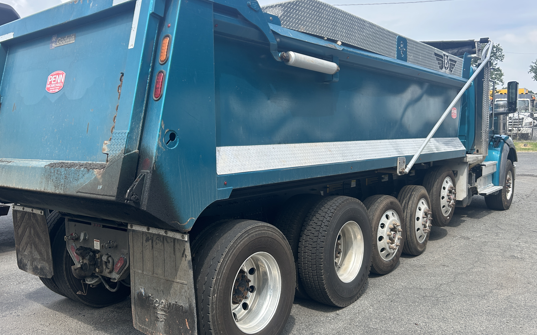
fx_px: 468
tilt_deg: -6.2
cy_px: 172
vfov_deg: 39.4
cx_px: 242
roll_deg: +1.0
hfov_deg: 59.5
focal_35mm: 32
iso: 50
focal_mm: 5.7
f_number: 1.5
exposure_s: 1/1645
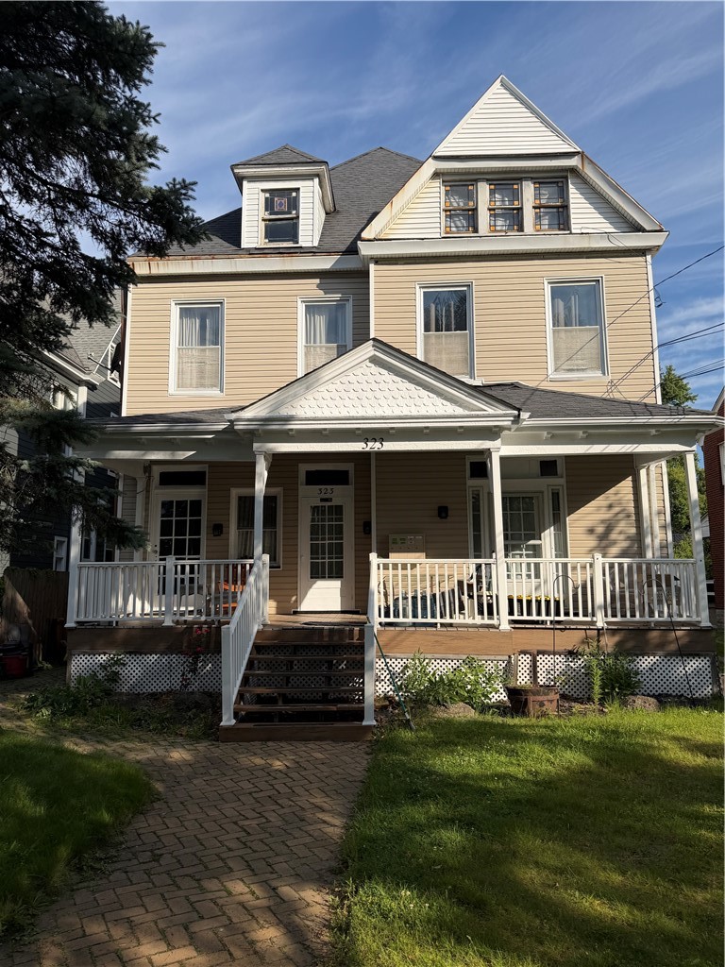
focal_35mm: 24
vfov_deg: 71.6
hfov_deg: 56.8
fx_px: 670
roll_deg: +1.5
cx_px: 362
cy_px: 484
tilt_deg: +9.9
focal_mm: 6.76
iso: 80
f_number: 1.78
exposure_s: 1/4975
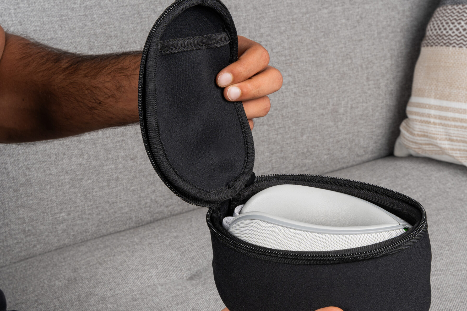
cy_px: 198
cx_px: 270
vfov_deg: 17.2
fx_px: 1025
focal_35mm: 79
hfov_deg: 25.6
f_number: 16
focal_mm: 55
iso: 200
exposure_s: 1/200
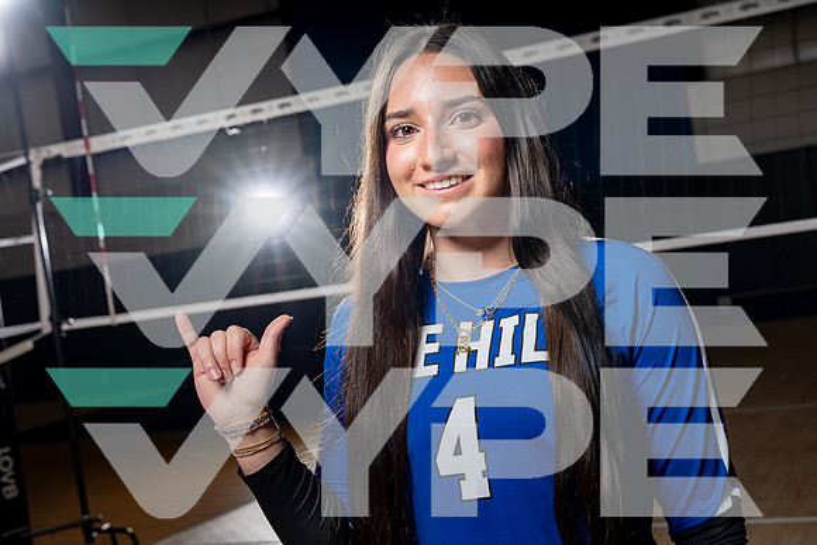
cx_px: 408
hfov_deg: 36.9
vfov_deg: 25.1
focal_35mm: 54
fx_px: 1226
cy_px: 272
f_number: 8
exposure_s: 1/250
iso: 100
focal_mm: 54
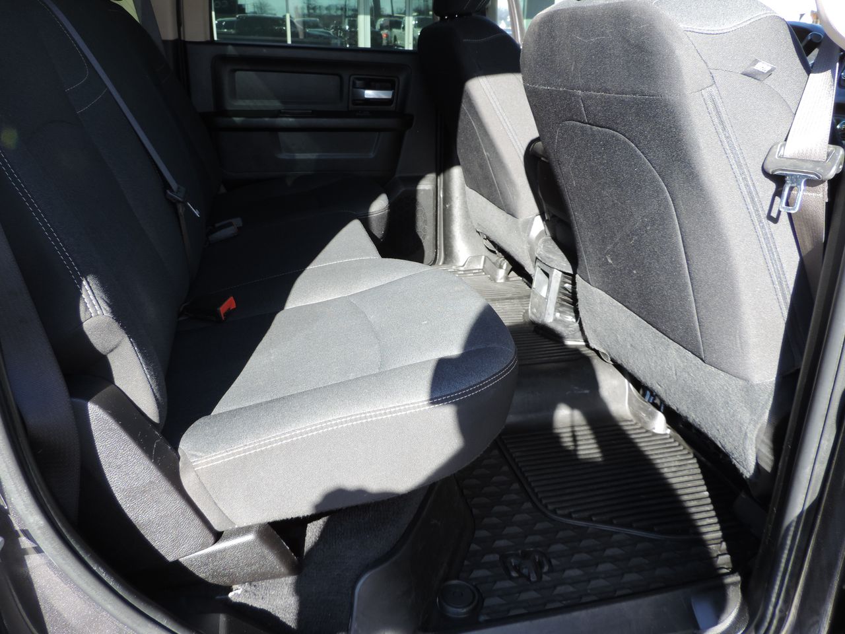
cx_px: 422
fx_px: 683
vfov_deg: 49.7
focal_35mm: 28
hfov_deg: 63.4
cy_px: 317
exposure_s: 1/100
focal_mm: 4.9
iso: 80
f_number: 3.1
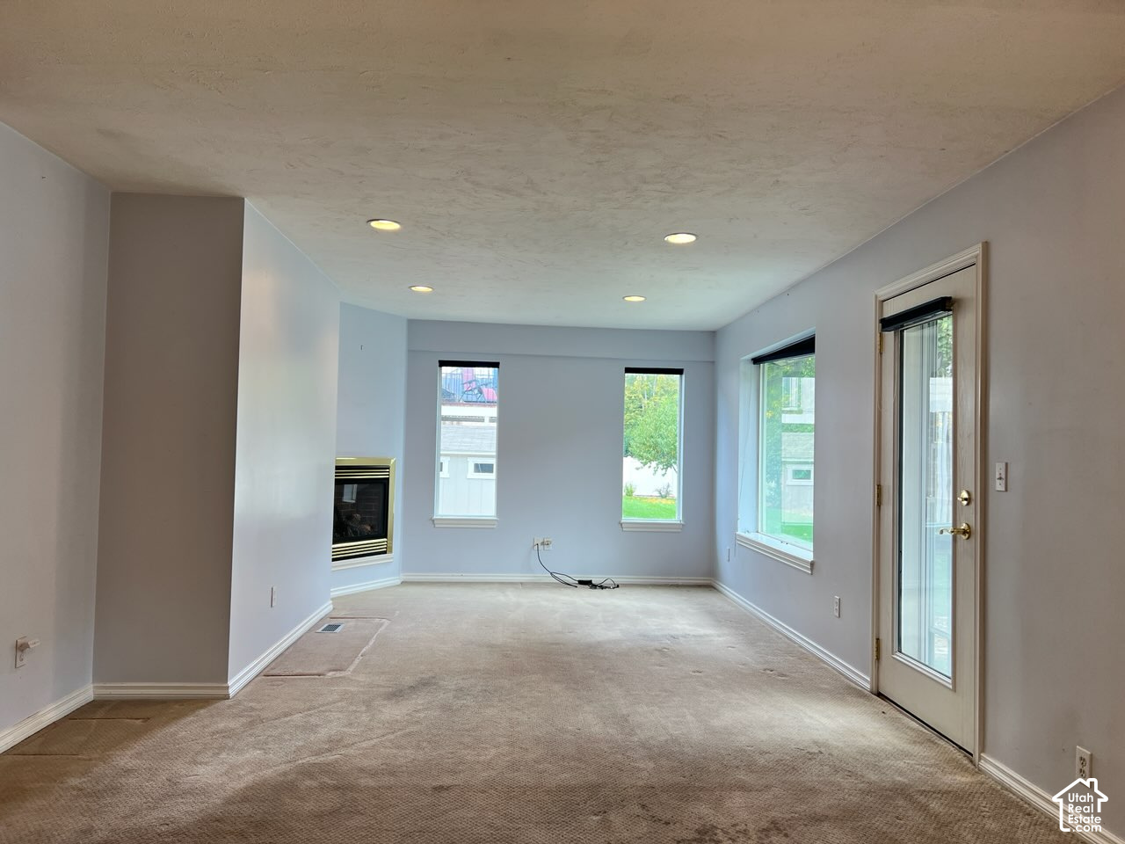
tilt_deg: +1.6
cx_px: 562
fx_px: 845
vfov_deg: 53.1
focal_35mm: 26
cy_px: 422
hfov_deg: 67.3
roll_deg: -0.5
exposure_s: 1/120
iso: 50
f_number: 1.5
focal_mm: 5.7
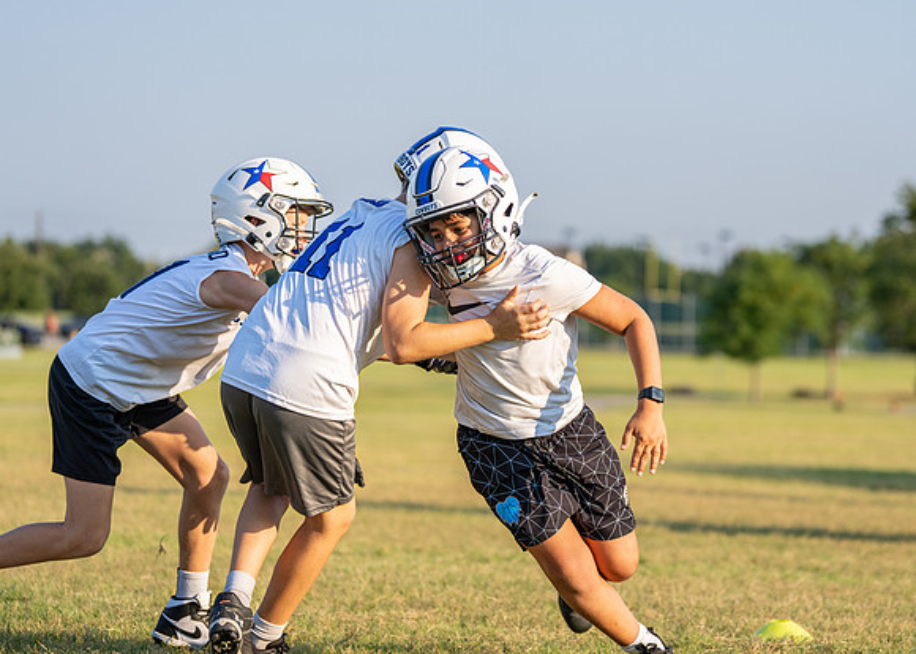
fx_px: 3010
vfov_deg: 12.4
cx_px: 521
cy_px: 315
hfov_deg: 17.3
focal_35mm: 116
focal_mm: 101
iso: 200
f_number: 2.8
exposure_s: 1/2000
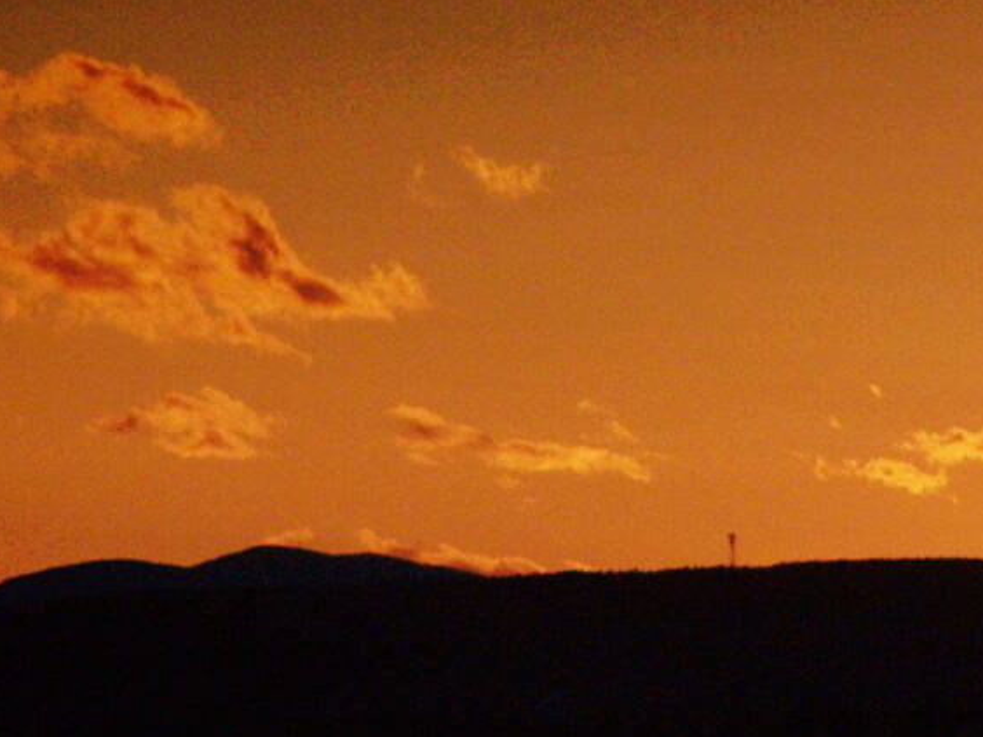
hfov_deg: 2.9
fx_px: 19594
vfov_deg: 2.2
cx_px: 744
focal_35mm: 690
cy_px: 502
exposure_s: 1/640
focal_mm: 63
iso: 80
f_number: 3.7
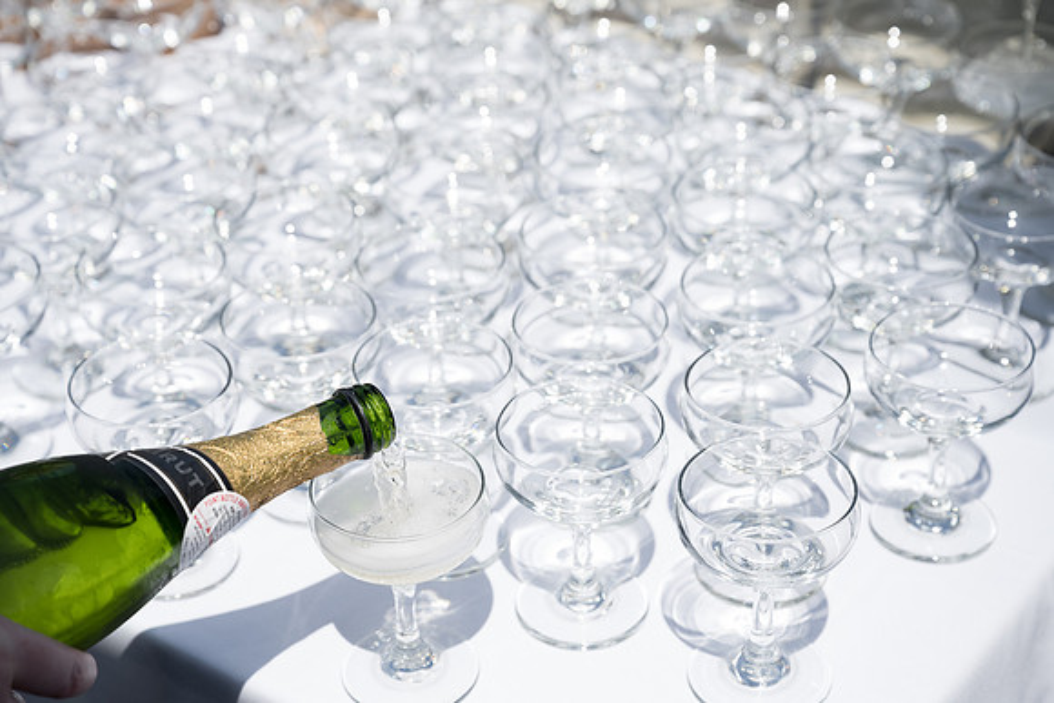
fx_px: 2050
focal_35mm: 70
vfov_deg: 19.5
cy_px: 352
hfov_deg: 28.8
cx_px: 527
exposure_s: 1/3200
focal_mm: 70
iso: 320
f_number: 5
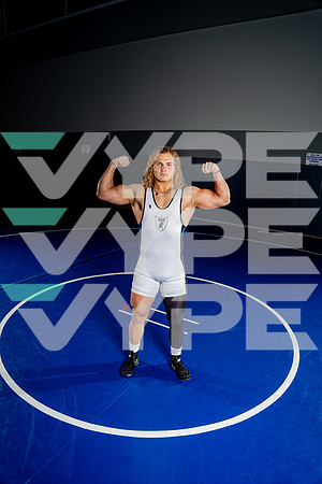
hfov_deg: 53.1
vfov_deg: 73.7
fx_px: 322
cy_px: 242
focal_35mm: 24
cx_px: 161
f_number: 4
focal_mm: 24
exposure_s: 1/250
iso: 125
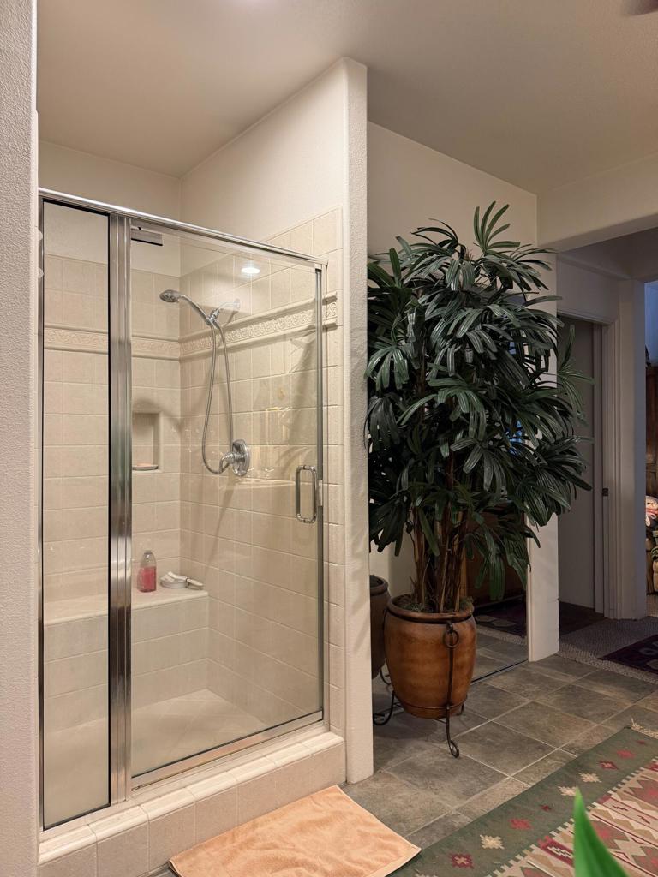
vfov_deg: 71.6
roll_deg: +0.6
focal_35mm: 24
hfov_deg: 56.8
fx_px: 608
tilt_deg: -0.8
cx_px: 329
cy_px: 438
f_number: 1.78
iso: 320
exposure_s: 1/60
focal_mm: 6.76
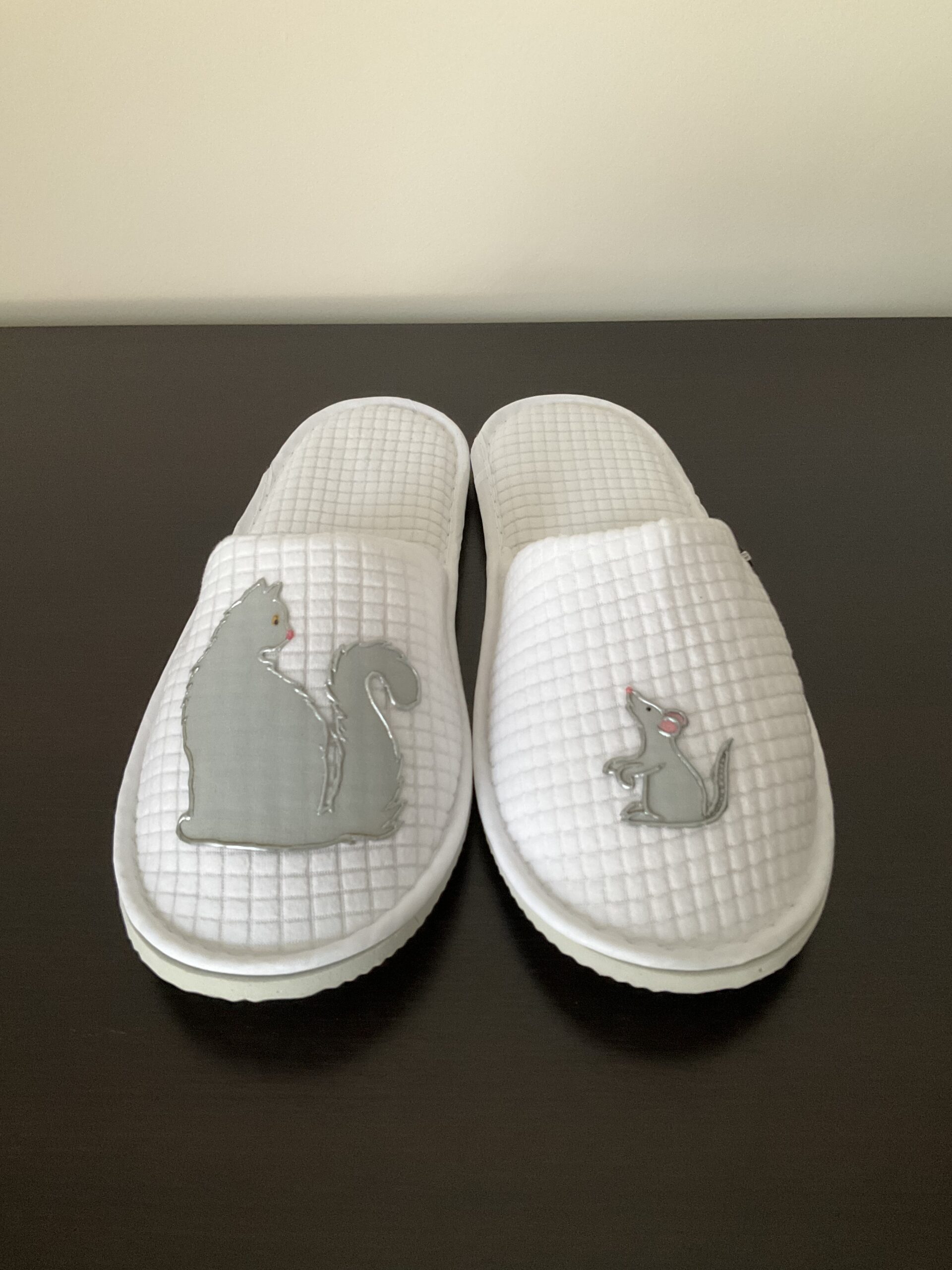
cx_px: 476
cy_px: 635
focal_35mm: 29
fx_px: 1063
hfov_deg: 48.2
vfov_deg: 61.7
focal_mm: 3
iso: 320
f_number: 1.8
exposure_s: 1/60
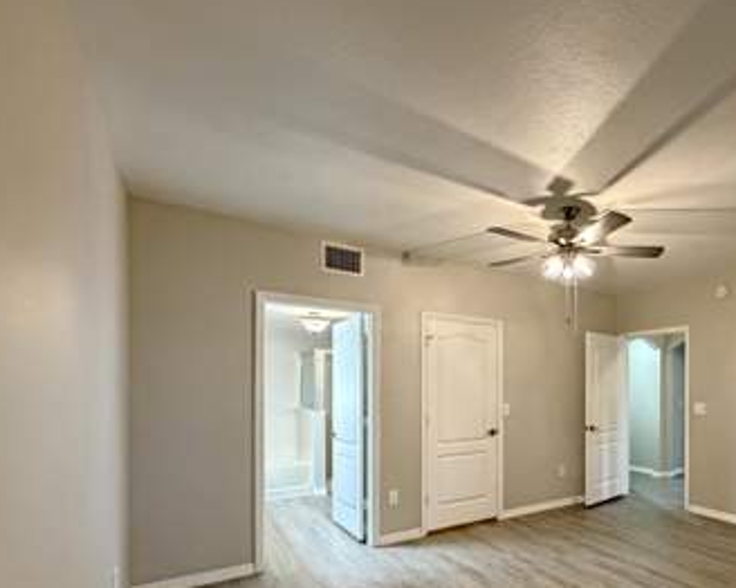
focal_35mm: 20
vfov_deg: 66.2
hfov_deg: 77.0
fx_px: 435
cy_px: 392
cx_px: 509
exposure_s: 1/60
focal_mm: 2.22
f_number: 2.2
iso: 1000
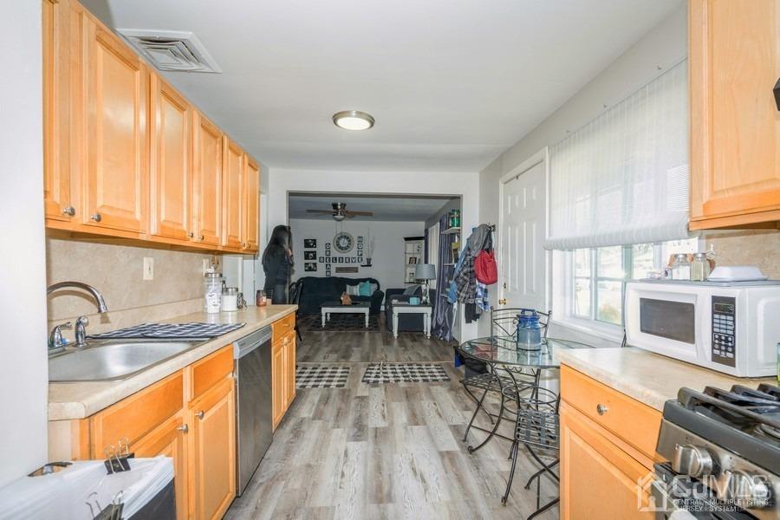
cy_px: 260
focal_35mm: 16
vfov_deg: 73.7
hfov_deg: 96.7
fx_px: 347
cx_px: 390
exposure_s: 1/6
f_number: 8
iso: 200
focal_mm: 16
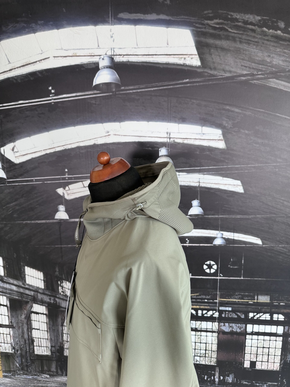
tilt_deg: -13.4
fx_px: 268
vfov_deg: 71.6
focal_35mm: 24
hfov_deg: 56.8
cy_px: 194
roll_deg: +0.9
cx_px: 145
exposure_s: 1/62
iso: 200
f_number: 1.78
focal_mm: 6.86
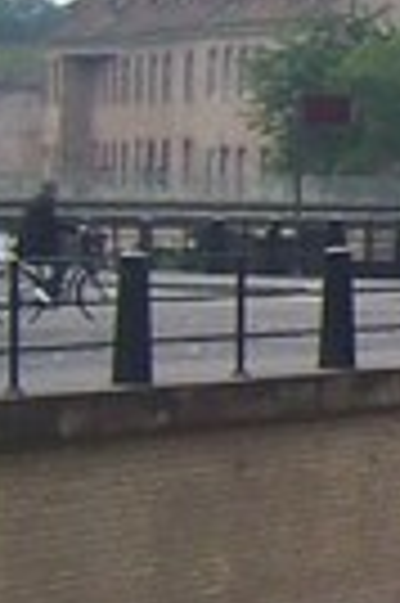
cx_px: 1512
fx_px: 4996
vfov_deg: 6.9
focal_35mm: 299
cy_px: 122
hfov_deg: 4.3
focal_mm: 6.2
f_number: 4.5
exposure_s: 1/400
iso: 80
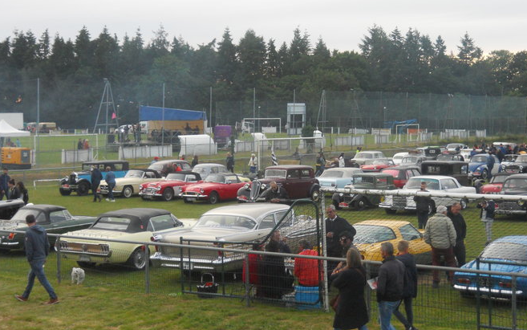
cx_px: 278
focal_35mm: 61
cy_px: 131
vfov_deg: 21.3
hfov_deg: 33.5
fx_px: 876
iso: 400
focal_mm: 9.6
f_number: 3.7
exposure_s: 1/200
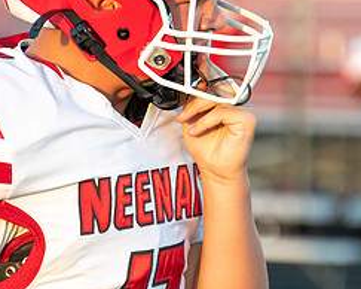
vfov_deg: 2.3
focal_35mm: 673
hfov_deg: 2.9
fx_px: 7185
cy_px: 129
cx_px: 186
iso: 2000
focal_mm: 300
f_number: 5.6
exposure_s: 1/1250
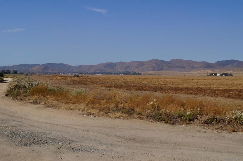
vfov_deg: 31.8
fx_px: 283
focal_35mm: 42
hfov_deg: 46.5
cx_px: 122
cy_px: 80
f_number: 16
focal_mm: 28
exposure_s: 1/125
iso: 100
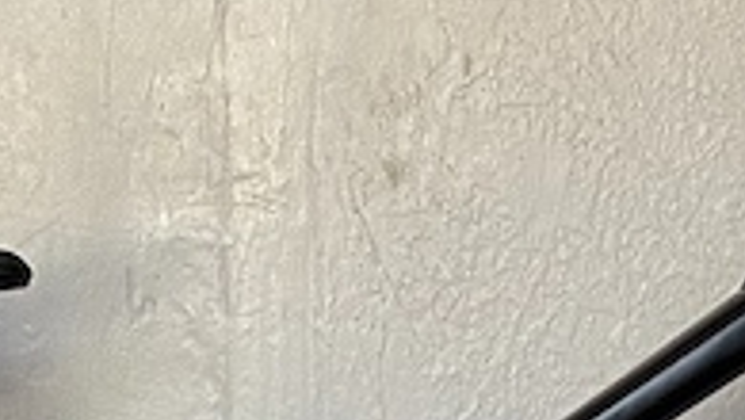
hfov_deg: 14.4
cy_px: 913
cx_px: 336
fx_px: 2945
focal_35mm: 149
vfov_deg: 7.7
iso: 250
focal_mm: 4.25
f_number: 1.8
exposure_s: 1/60
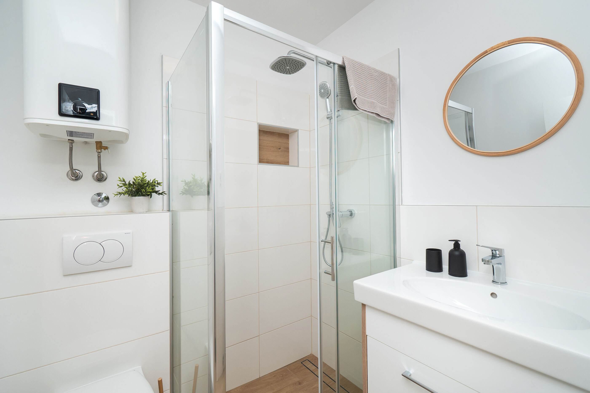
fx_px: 246
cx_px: 295
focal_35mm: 15
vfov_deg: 77.3
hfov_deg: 100.4
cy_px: 196
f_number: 8
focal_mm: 10
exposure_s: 1/125
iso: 200
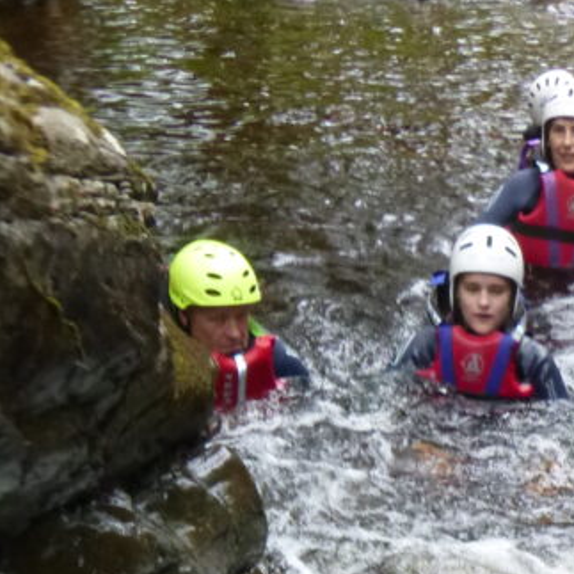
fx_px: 1538
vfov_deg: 17.7
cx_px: 485
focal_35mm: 82
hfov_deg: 20.8
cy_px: 979
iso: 200
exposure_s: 1/125
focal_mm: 4.5
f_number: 3.9
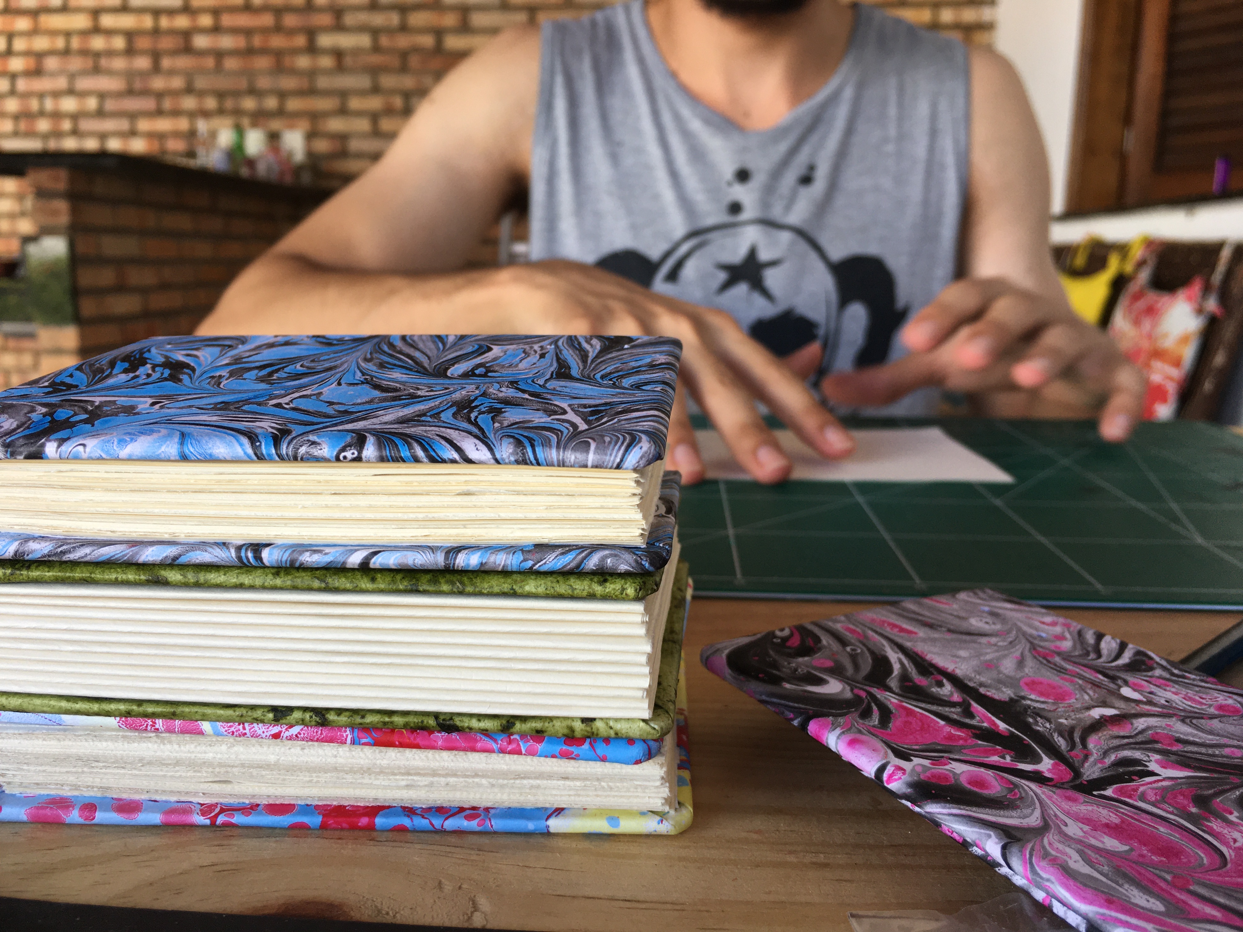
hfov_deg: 61.7
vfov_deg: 48.2
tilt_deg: -10.7
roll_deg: -1.4
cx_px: 622
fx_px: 1041
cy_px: 466
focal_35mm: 29
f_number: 2.2
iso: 40
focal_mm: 4.15
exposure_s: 1/120
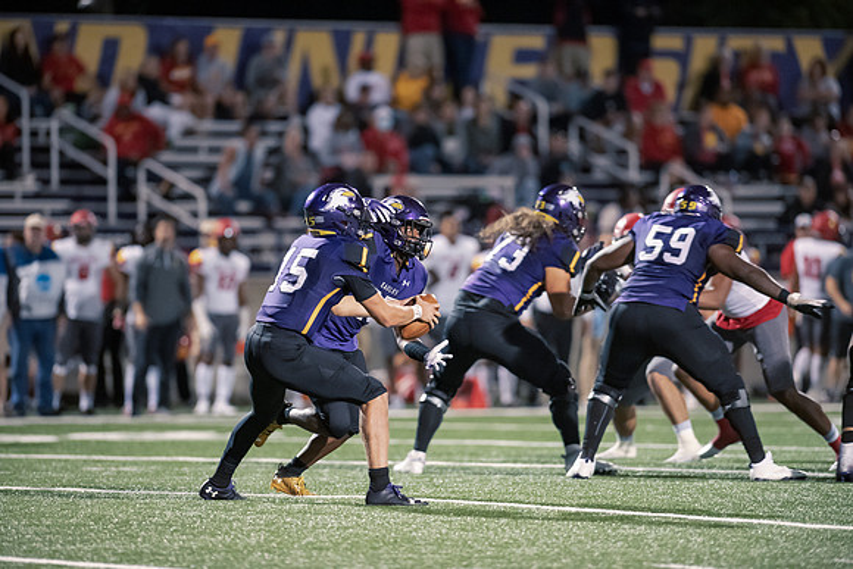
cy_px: 284
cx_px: 426
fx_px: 7110
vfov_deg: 4.6
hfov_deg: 6.9
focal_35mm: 300
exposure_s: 1/400
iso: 6400
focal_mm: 300
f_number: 2.8
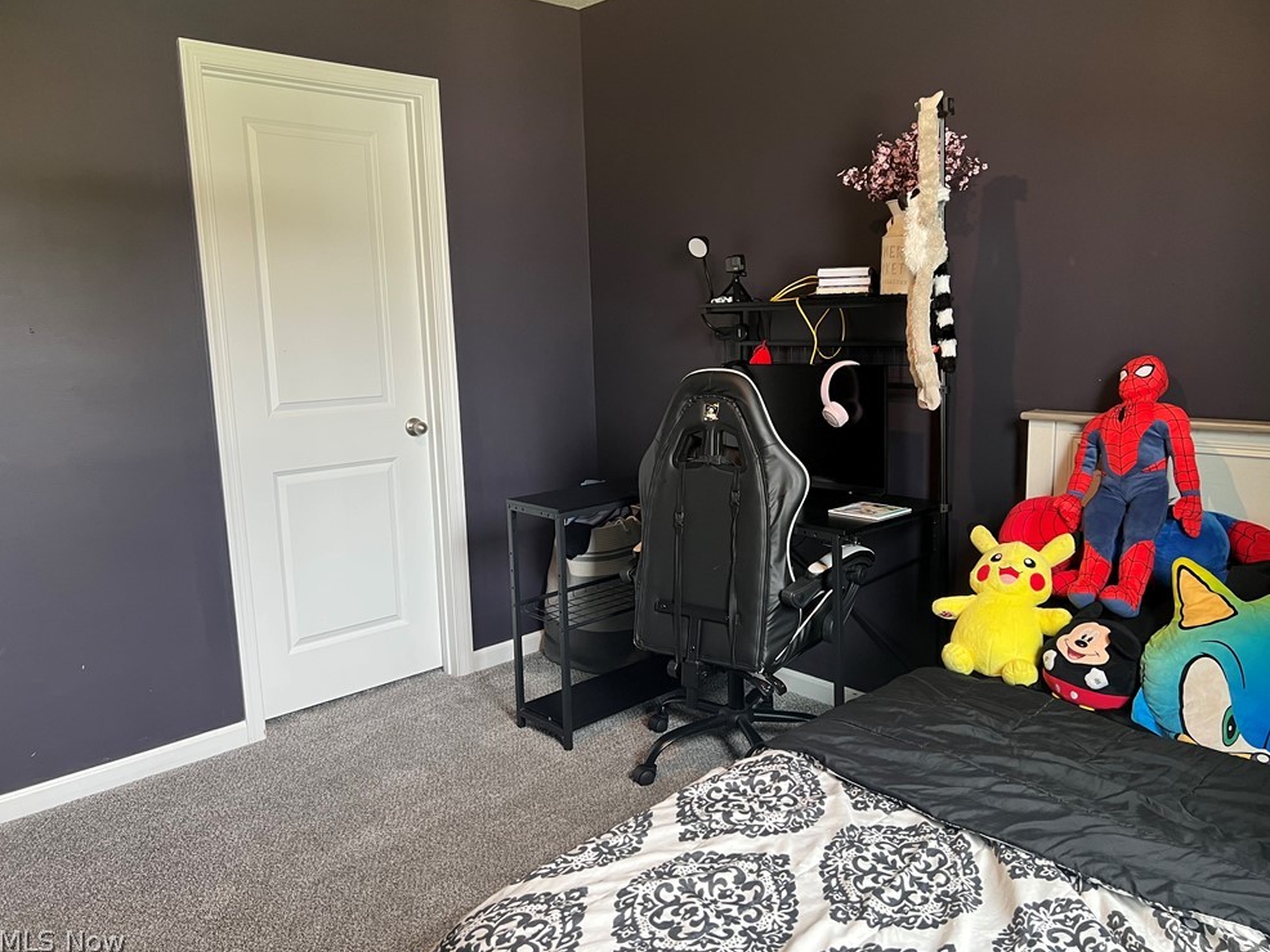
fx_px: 991
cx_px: 650
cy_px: 468
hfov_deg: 65.3
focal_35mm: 27
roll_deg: +1.2
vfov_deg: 51.4
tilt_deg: -9.0
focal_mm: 5.7
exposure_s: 1/60
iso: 125
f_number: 1.5
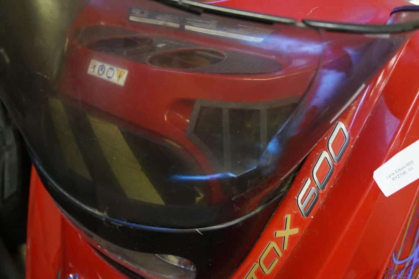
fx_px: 367
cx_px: 210
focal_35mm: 32
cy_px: 140
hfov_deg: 59.5
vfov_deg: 41.7
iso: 3200
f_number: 4
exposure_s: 1/30
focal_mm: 21
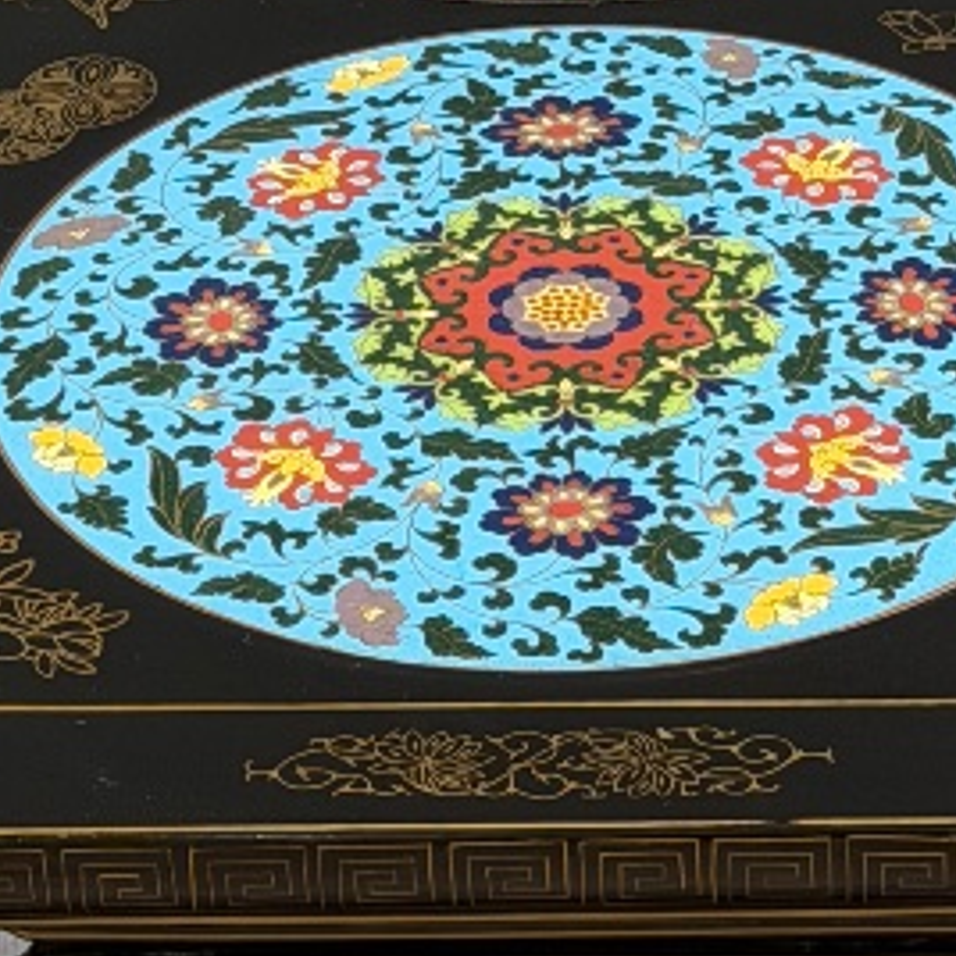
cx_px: 574
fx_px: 5937
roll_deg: +0.9
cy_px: 325
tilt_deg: -33.4
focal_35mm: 190
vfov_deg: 9.2
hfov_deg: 9.2
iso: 125
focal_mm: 6.76
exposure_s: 1/50
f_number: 1.78
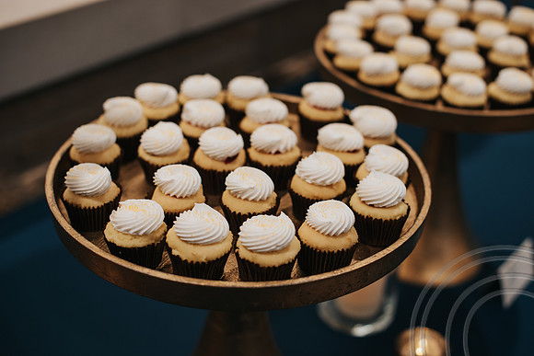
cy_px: 178
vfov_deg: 27.0
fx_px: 742
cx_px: 267
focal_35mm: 50
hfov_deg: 39.6
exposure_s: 1/200
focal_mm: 50
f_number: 2.8
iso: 500
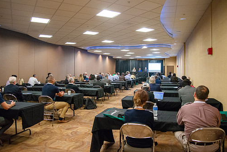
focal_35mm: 28
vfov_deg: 46.4
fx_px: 177
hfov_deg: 65.4
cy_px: 71
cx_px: 116
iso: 4000
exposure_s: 1/200
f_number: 3.5
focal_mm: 24
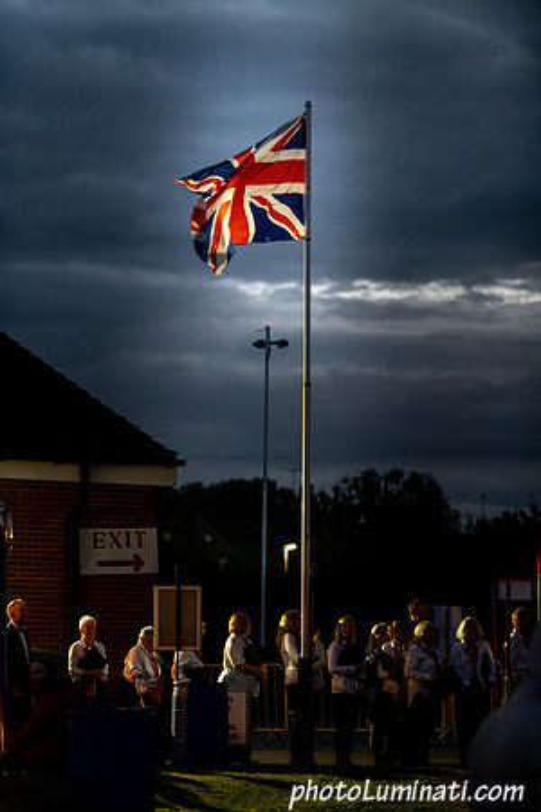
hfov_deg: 11.4
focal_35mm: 120
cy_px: 406
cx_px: 270
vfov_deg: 17.1
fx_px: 2705
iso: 4000
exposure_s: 1/100
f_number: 2.8
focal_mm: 120
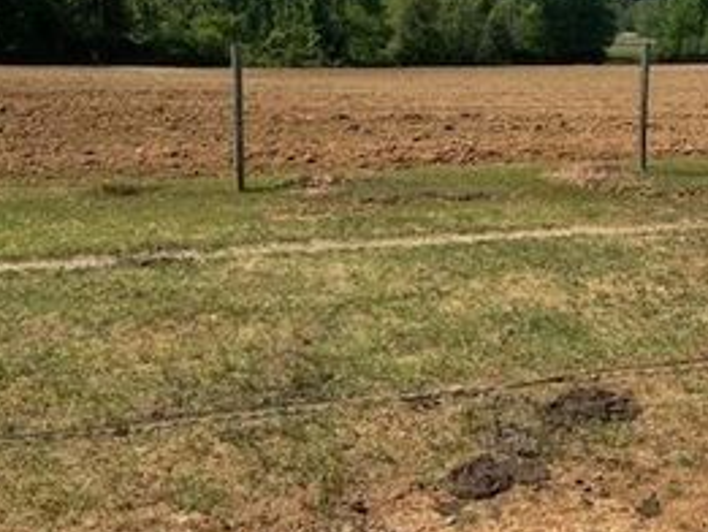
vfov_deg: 31.2
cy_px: 167
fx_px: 941
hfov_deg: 40.9
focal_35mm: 46
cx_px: 442
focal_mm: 6.86
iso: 80
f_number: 1.78
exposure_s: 1/4762
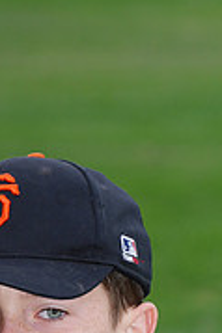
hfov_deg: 2.1
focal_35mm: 649
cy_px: 506
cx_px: 46
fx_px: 6014
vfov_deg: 3.2
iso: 200
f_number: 8
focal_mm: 200
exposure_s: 1/200
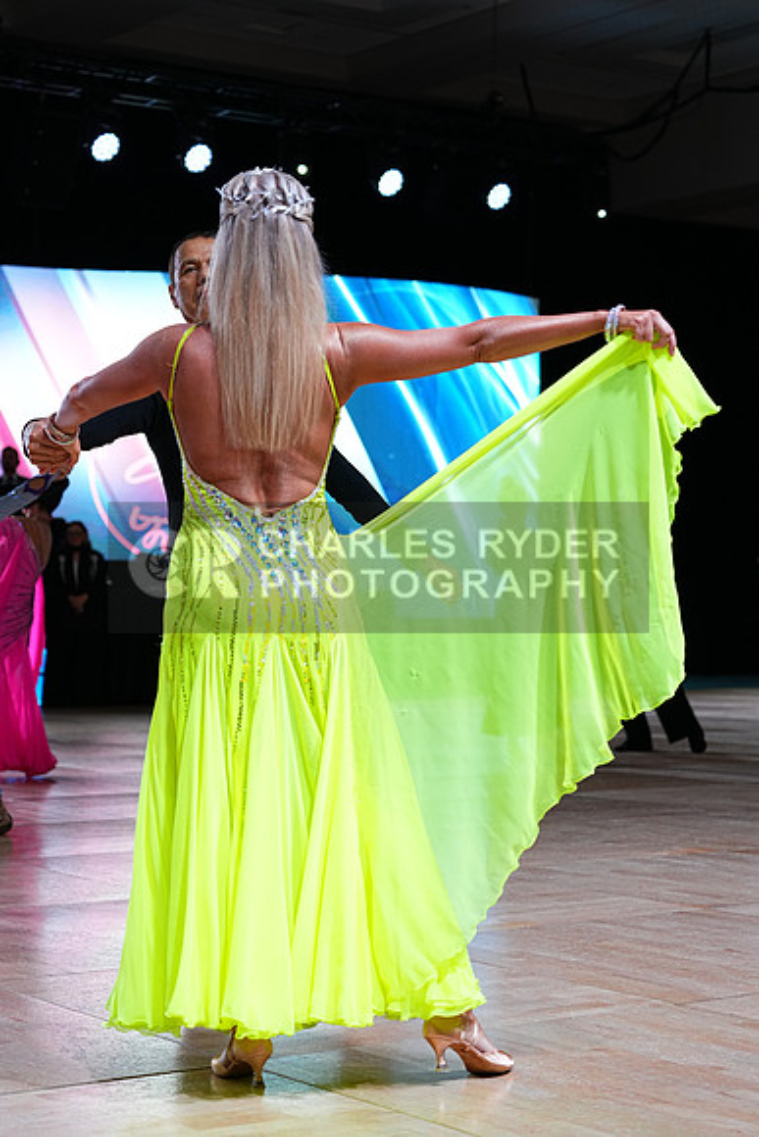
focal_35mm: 70
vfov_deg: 28.8
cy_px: 568
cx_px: 380
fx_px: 2212
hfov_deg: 19.5
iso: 800
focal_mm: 70
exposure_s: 1/400
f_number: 4
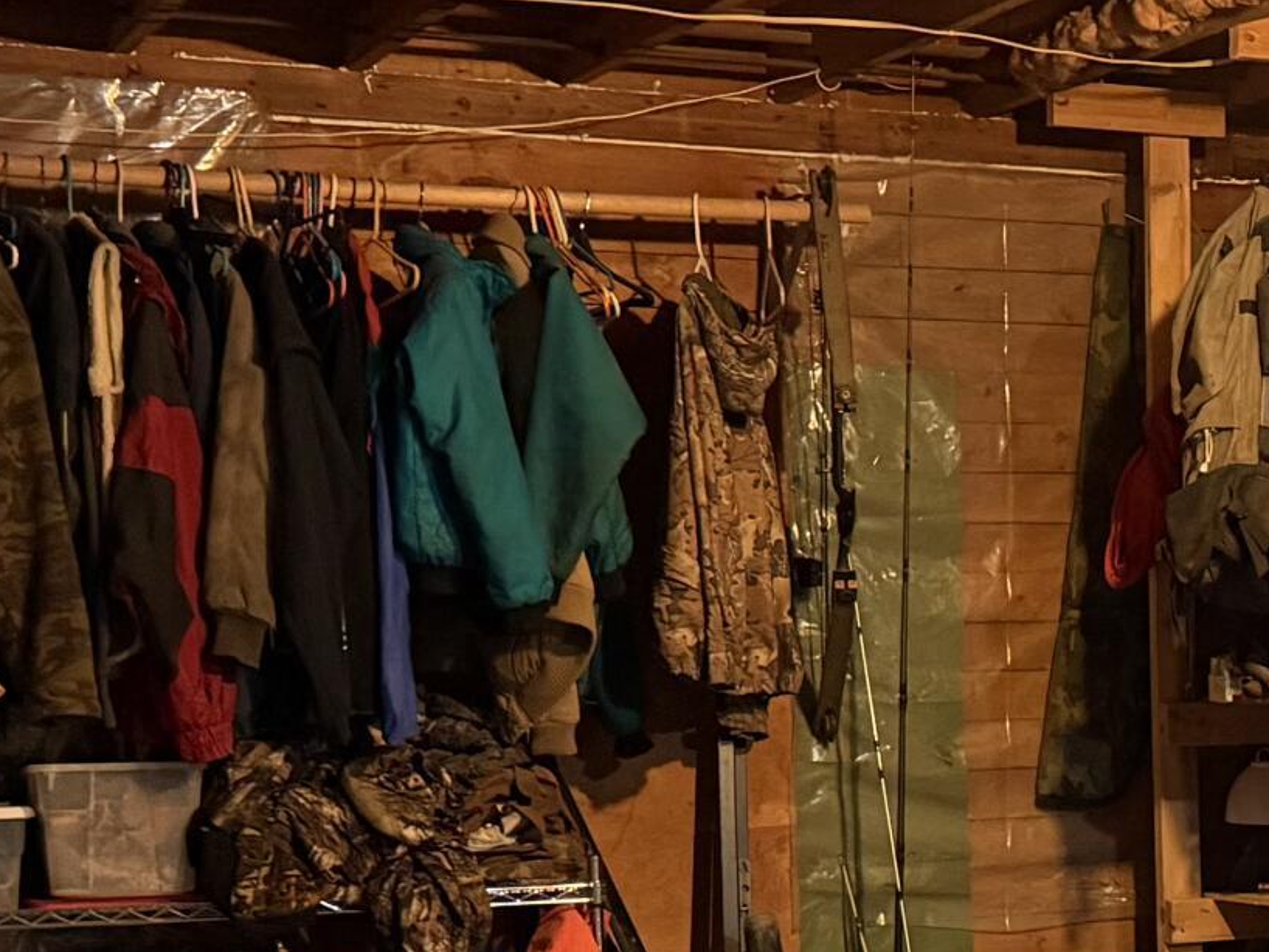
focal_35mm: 88
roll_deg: +1.5
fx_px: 3227
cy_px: 874
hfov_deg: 20.9
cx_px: 1489
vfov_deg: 16.5
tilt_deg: -4.1
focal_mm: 6.76
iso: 800
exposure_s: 1/40
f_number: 1.78
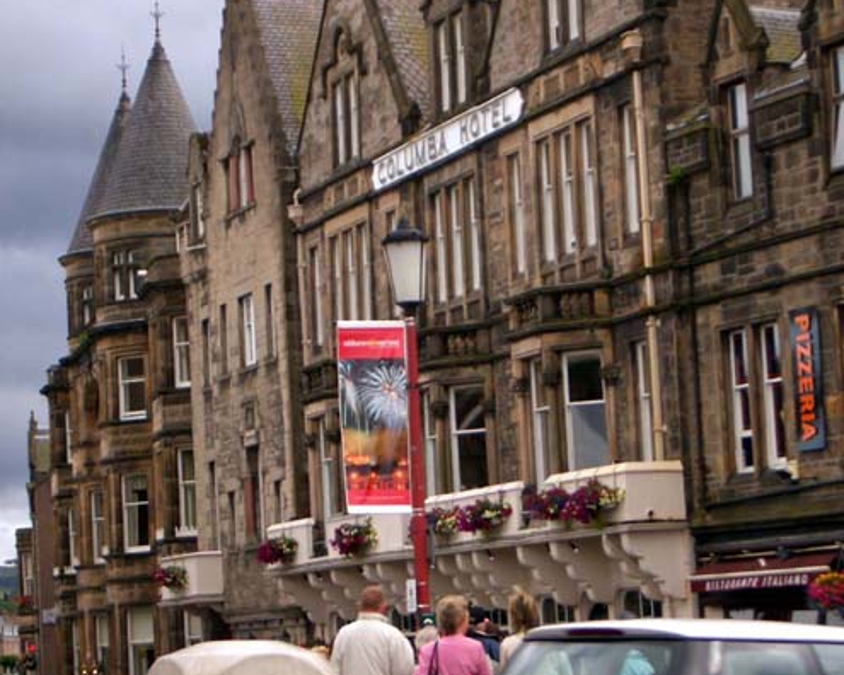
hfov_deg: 16.9
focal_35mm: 114
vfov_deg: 13.5
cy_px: 343
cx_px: 440
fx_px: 2848
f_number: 4.8
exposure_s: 1/125
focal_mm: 17.4
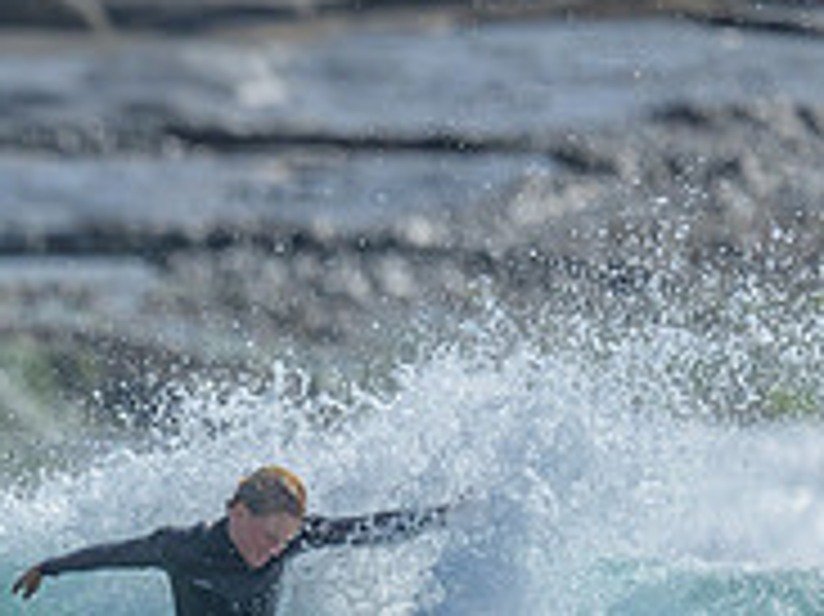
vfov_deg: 0.6
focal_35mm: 2439
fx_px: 58020
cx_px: -293
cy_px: 663
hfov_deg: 0.8
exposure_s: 1/2000
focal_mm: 800
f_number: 6.3
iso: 180
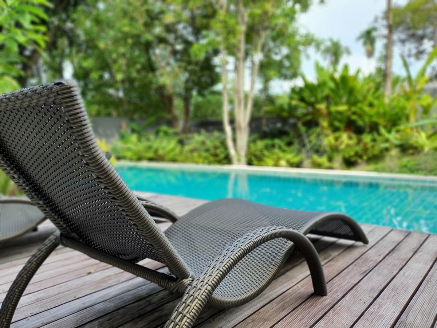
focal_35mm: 26
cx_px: 218
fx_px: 328
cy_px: 164
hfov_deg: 67.3
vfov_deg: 53.1
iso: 50
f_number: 1.5
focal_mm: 4.3
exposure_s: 1/415
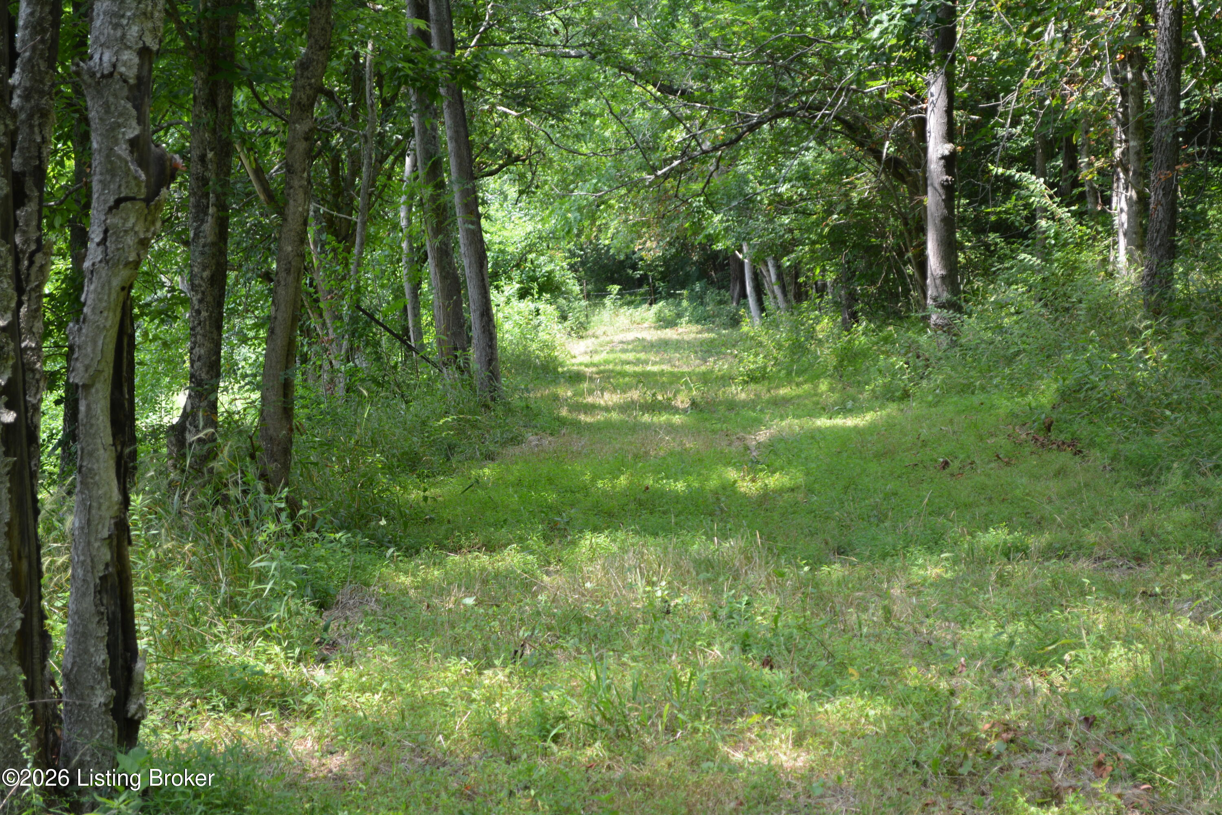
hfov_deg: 24.6
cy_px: 408
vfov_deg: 16.6
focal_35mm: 82
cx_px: 611
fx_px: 2800
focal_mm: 55
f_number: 5.6
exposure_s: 1/125
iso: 220
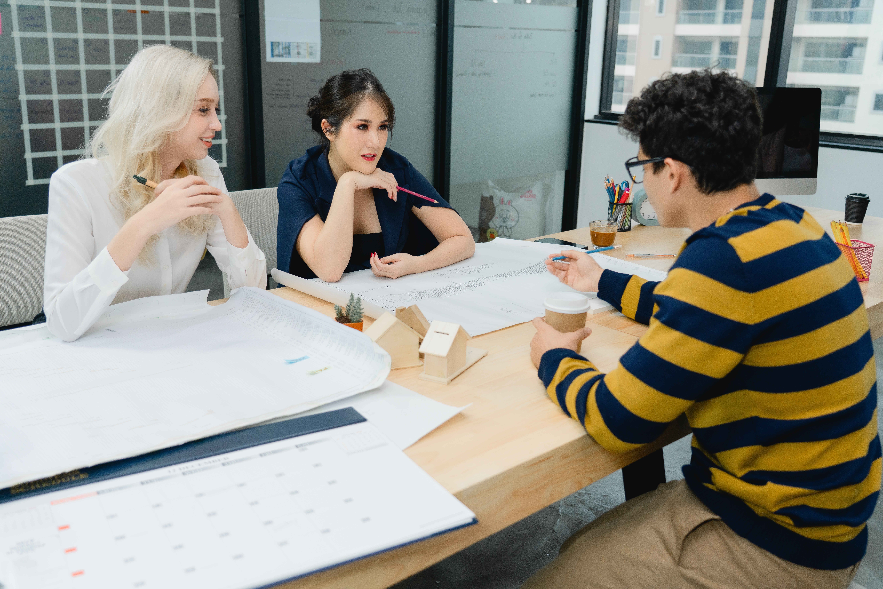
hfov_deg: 57.2
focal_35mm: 33
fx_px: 809
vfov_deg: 40.0
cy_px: 294
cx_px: 442
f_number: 4
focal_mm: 33
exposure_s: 1/125
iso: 1000
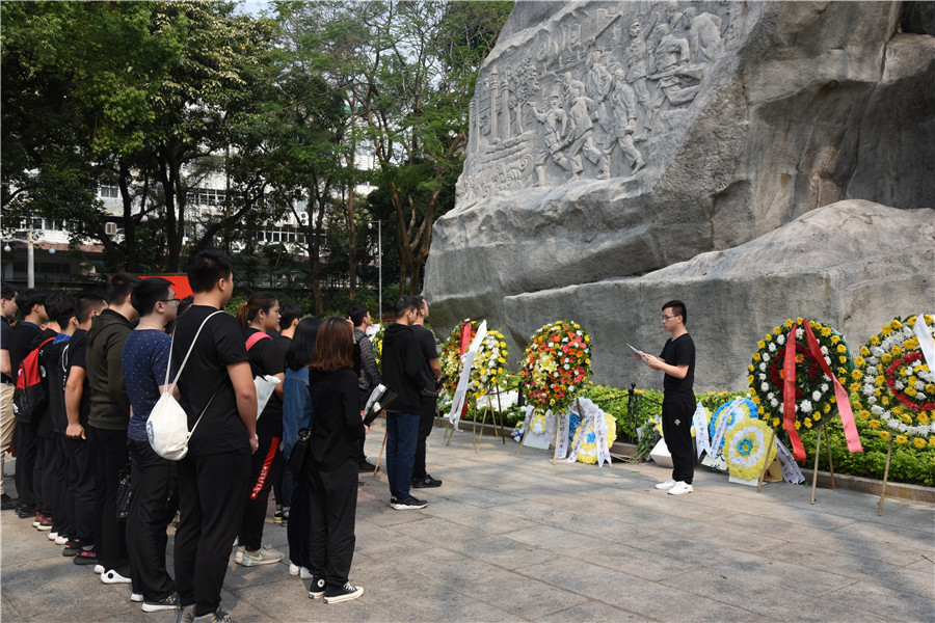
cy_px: 312
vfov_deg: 41.1
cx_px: 468
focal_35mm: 32
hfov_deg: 58.7
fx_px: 831
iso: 800
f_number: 11
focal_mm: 32
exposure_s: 1/500
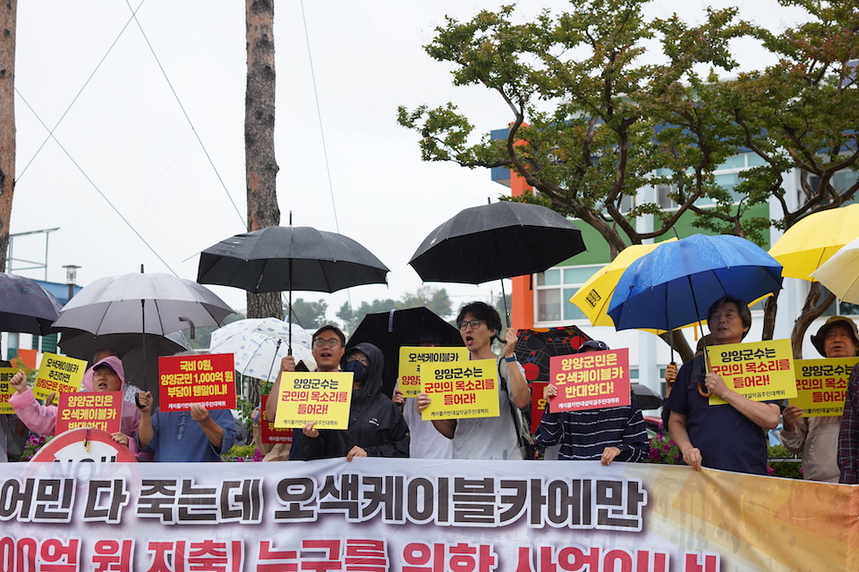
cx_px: 430
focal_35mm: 52
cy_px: 286
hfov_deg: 38.2
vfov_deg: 26.0
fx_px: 1241
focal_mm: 35
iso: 100
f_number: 4
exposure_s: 1/125
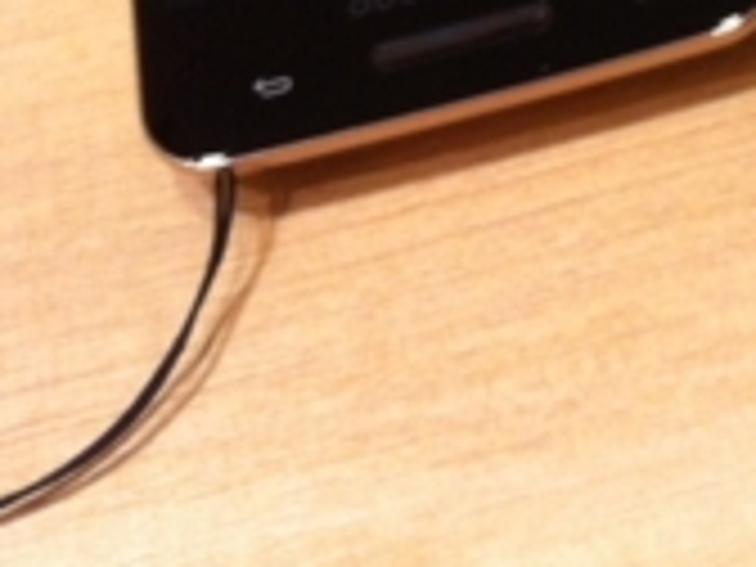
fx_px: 2905
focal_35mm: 133
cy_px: -441
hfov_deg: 13.4
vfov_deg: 10.5
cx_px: 1350
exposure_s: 1/20
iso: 80
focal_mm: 3.85
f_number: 2.8
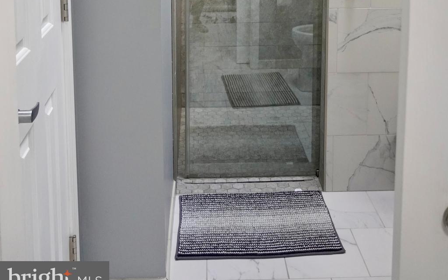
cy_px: -40
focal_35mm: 46
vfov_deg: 25.6
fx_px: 562
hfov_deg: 43.5
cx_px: 224
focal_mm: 20
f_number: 4
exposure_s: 1/160
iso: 1250
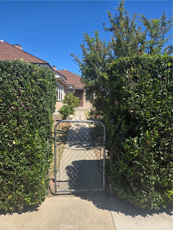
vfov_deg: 73.9
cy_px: 115
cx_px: 86
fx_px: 153
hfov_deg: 58.9
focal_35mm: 23
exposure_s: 1/1369
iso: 25
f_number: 1.8
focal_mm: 5.4
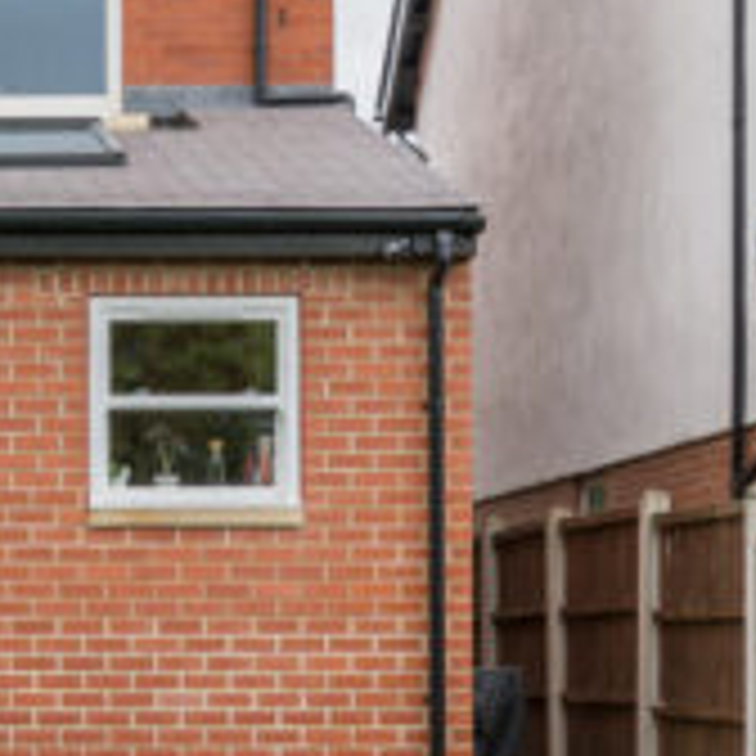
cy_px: 711
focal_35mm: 126
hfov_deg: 13.4
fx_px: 3113
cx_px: -189
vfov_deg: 13.7
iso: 200
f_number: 8
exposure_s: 1/250
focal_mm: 24
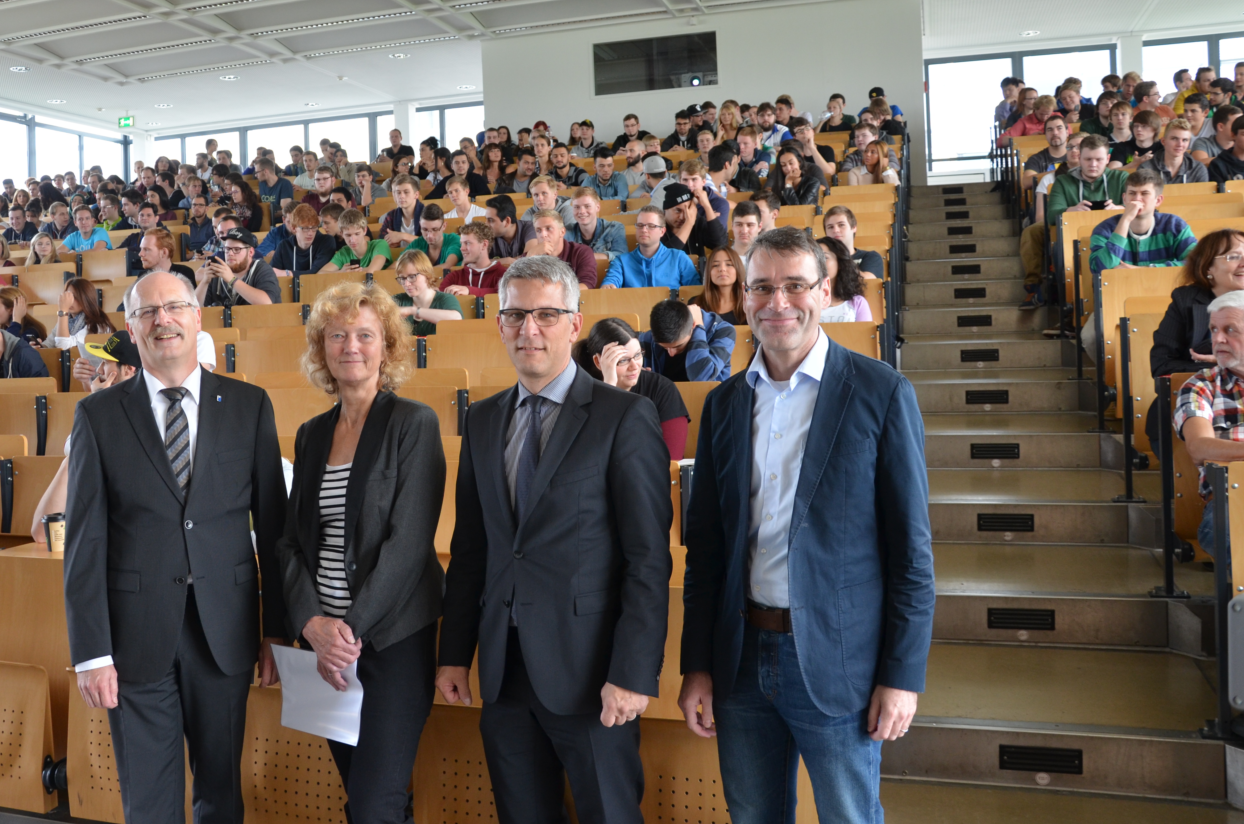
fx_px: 1138
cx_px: 491
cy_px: 343
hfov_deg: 56.8
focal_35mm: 33
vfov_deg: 39.7
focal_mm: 18
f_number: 4
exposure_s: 1/60
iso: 400
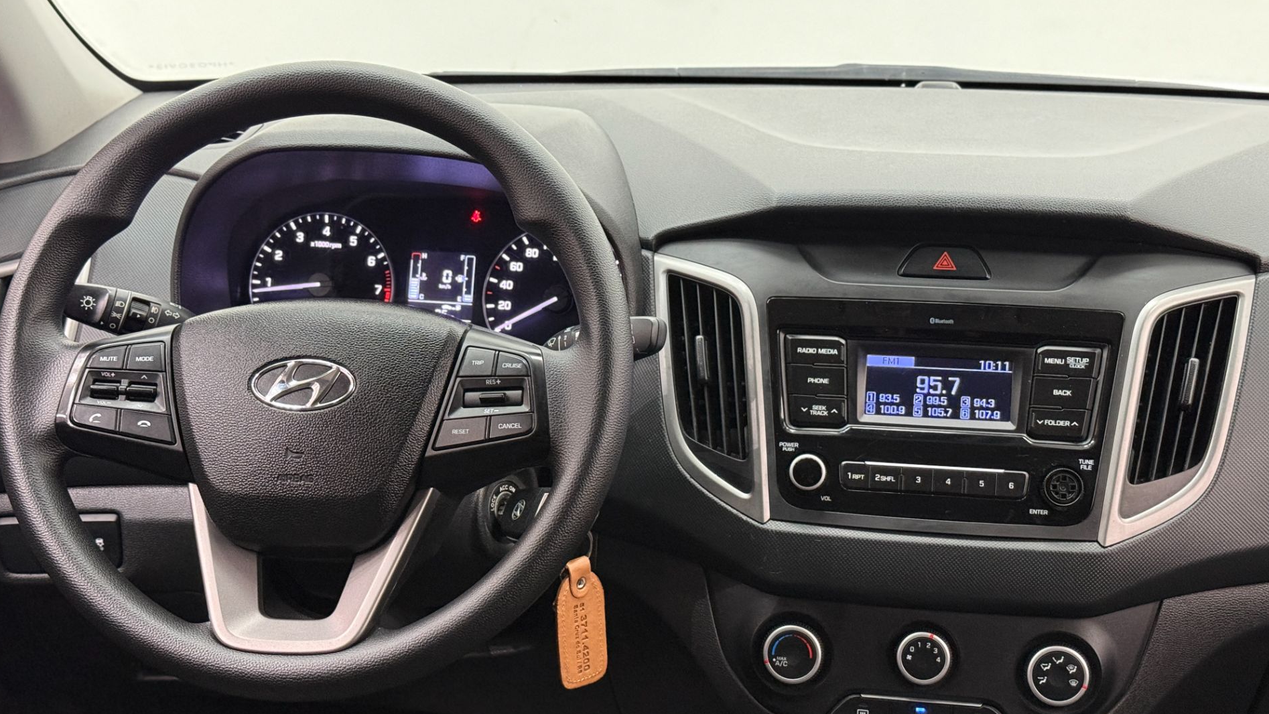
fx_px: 1784
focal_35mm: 53
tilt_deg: -18.6
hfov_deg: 39.2
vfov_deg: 22.6
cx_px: 635
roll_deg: -0.2
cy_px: 412
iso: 320
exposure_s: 1/40
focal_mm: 6.76
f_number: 1.78
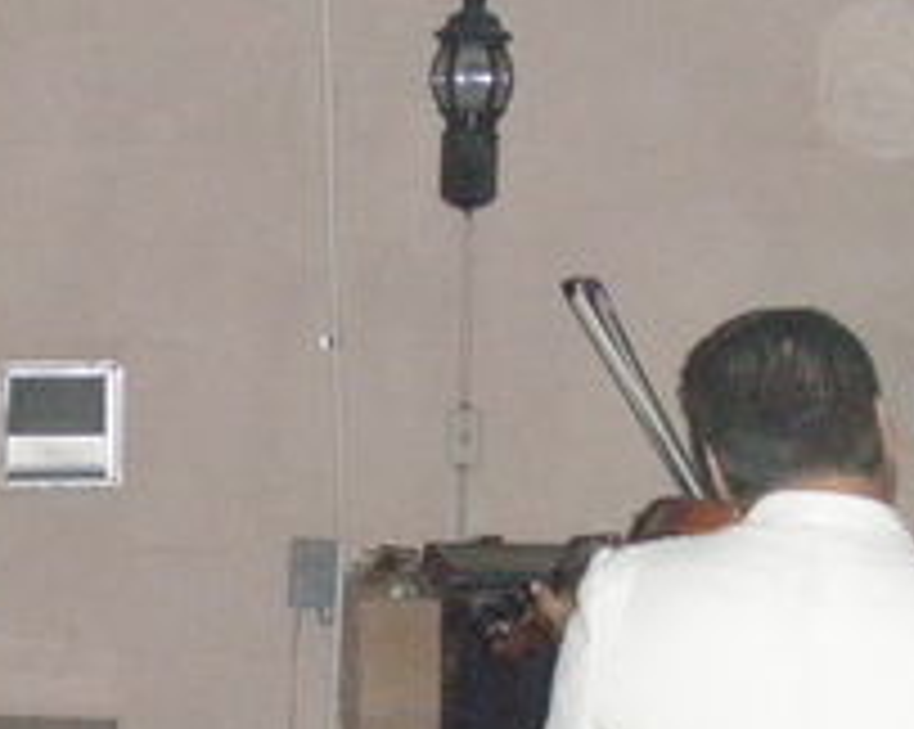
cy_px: 680
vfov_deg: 13.0
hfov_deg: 16.4
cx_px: 297
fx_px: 3162
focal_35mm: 117
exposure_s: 1/30
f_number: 3.5
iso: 800
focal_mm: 6.7
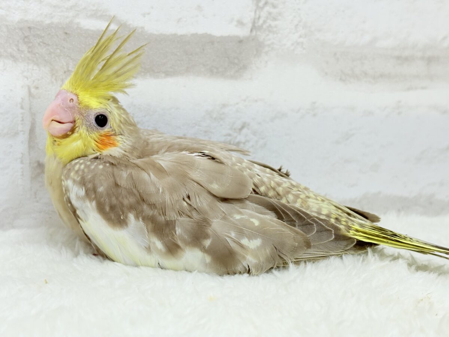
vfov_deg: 28.0
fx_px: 674
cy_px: 168
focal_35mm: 52
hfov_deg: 36.8
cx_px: 224
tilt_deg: -9.8
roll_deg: -2.3
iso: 80
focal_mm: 5.96
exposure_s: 1/100
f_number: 1.6
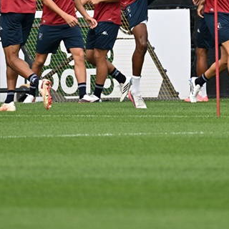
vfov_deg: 1.5
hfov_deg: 1.5
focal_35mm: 1164
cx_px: 138
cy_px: -3
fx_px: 8712
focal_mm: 400
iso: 1000
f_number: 5.6
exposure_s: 1/2500
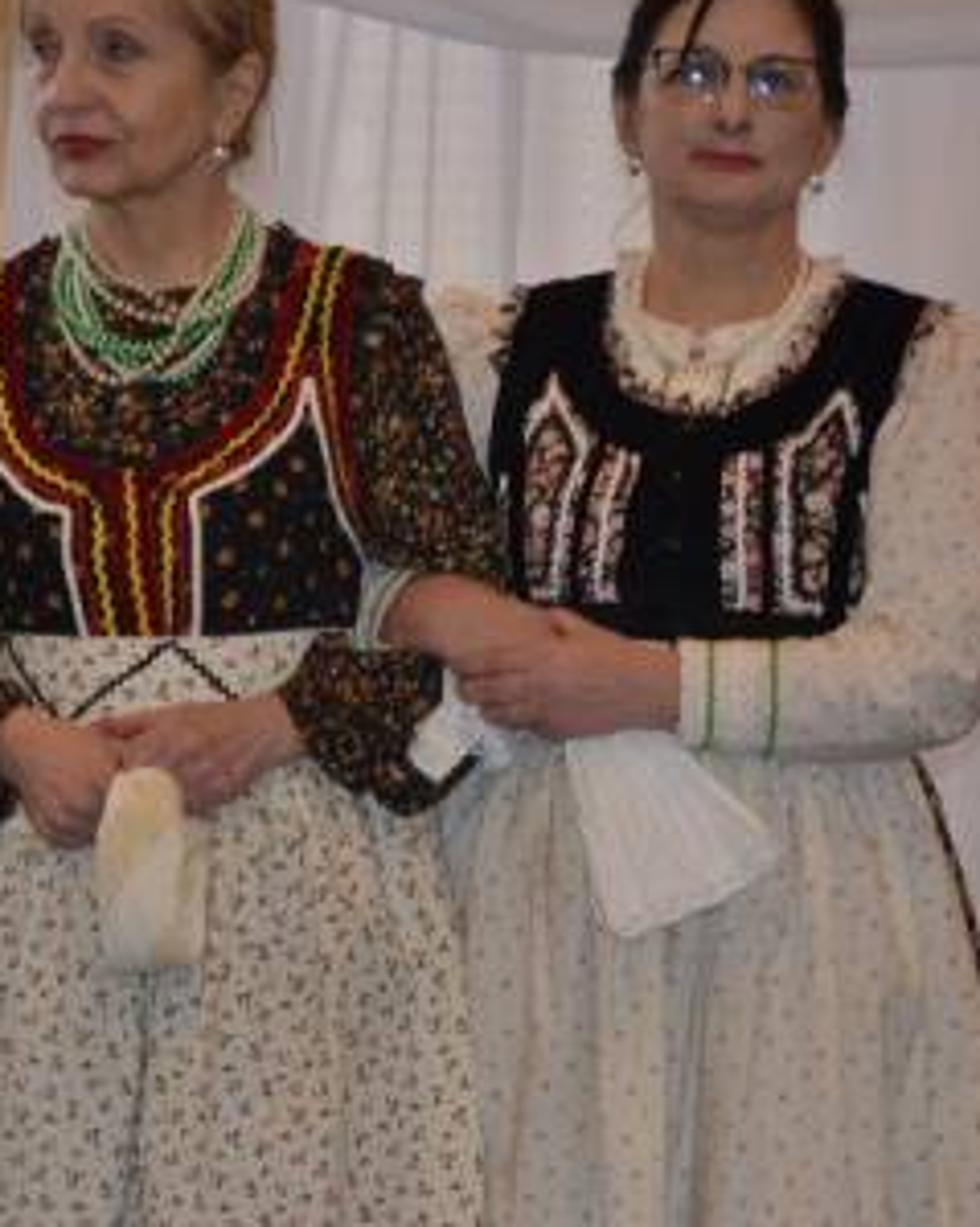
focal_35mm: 196
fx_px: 7110
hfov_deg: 7.9
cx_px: 484
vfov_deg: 9.9
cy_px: 679
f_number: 5
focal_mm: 52
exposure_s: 1/60
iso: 450
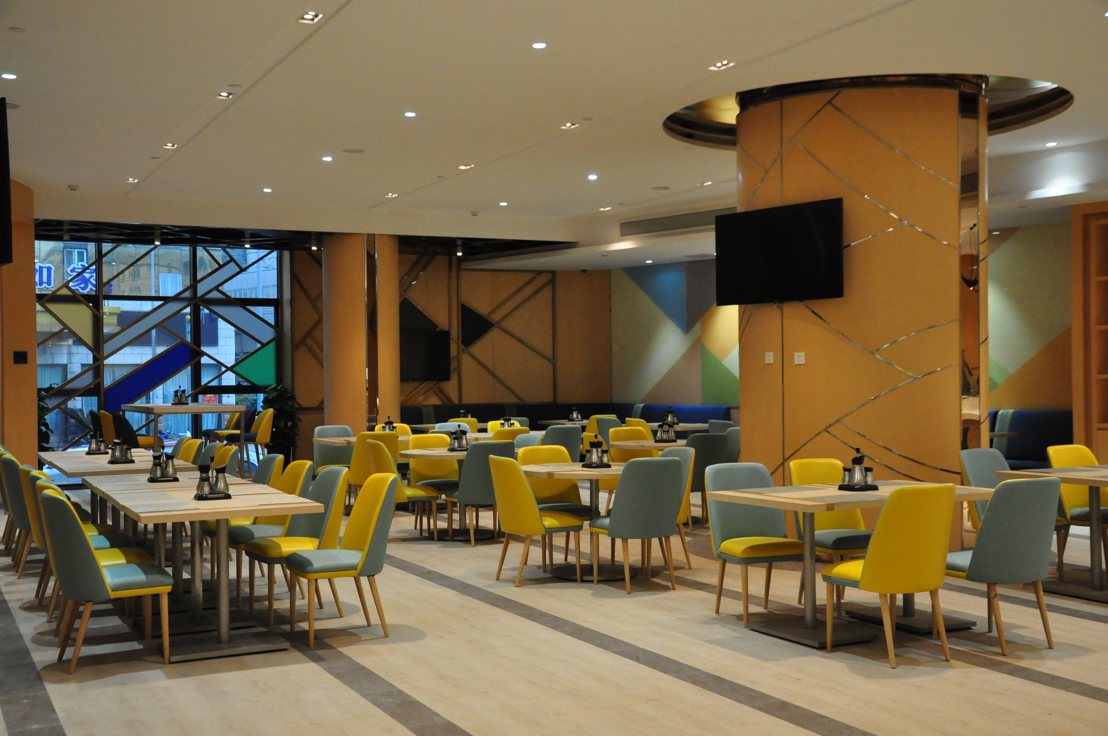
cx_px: 554
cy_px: 368
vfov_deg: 31.8
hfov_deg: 46.4
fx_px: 1291
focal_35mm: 42
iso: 2000
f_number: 5.6
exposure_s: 1/125
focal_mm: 28
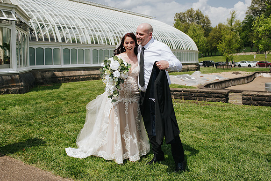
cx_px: 130
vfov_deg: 34.0
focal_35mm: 39
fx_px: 294
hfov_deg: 49.4
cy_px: 97
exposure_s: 1/1600
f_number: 3.5
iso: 100
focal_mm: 35
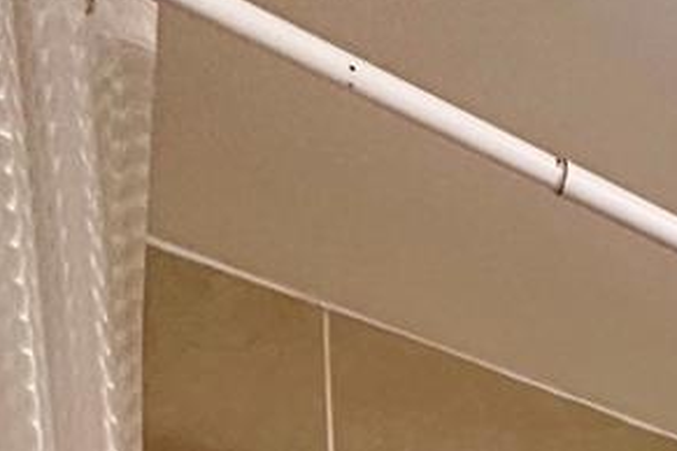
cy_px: 1118
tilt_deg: -2.5
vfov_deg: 14.1
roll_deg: +0.0
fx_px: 1128
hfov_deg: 26.8
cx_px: 931
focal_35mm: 60
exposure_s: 1/60
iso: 250
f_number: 2.2
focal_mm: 2.22
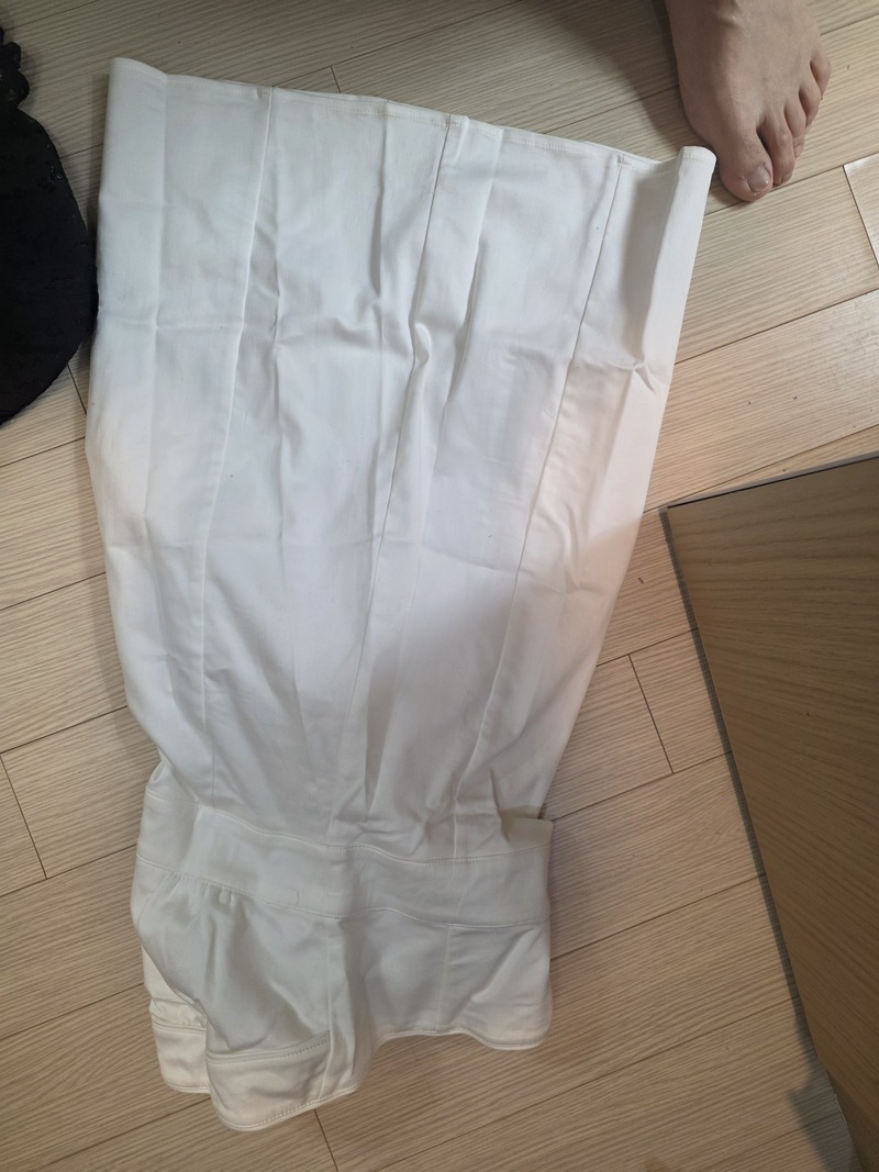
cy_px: 586
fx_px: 779
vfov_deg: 73.9
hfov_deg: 58.9
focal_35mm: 23
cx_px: 440
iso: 250
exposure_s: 1/120
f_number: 1.7
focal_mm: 6.25
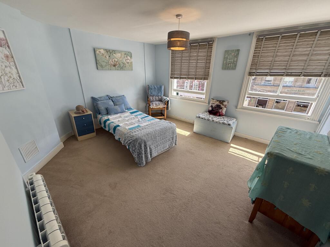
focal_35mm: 14
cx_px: 165
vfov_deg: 85.7
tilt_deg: -21.8
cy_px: 124
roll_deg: -0.6
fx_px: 133
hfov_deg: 102.1
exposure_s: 1/193
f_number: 2.2
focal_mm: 2.22
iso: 64
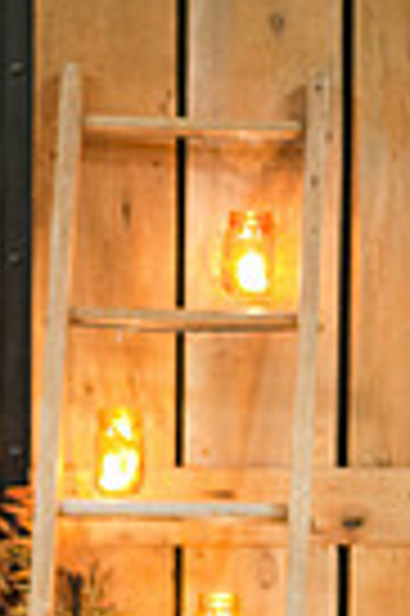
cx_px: 20
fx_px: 2809
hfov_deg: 8.3
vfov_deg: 12.5
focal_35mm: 164
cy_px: 490
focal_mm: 50
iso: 3200
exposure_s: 1/100
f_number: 1.4
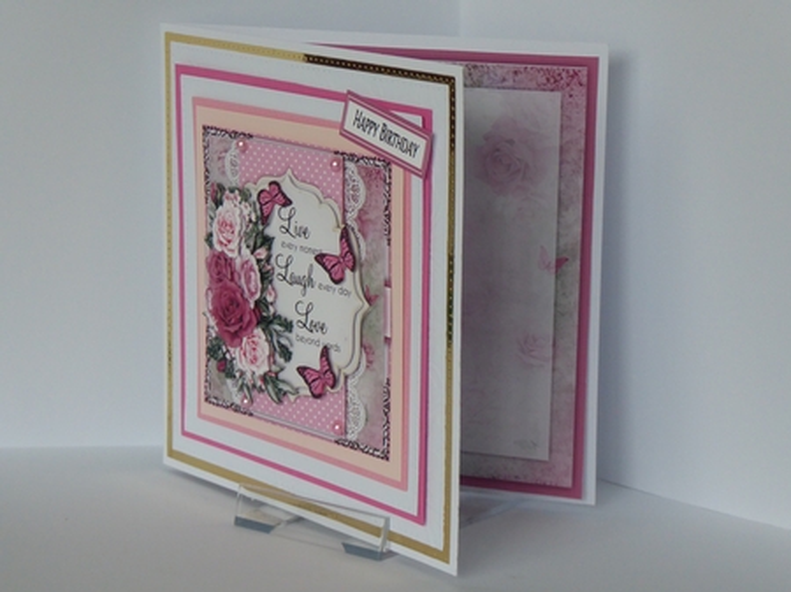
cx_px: 396
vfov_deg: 13.8
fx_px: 2444
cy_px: 296
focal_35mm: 107
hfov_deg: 18.4
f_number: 5
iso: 500
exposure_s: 1/125
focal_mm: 17.5
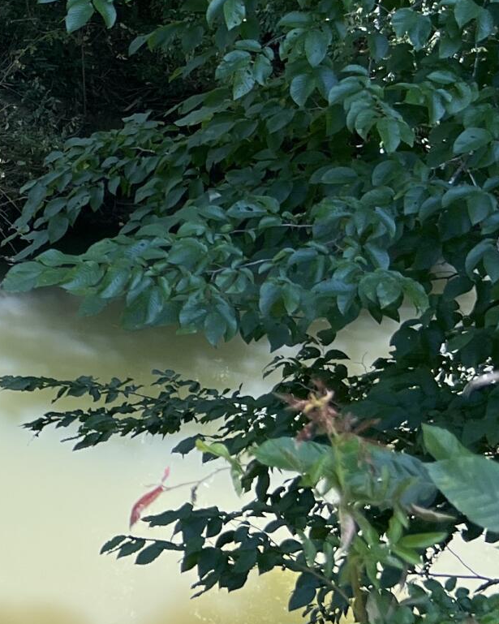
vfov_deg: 19.0
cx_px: -489
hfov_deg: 13.4
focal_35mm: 99
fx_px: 1828
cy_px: 35
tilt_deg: -9.6
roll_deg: +0.0
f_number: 1.5
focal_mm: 5.7
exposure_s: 1/323
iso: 50
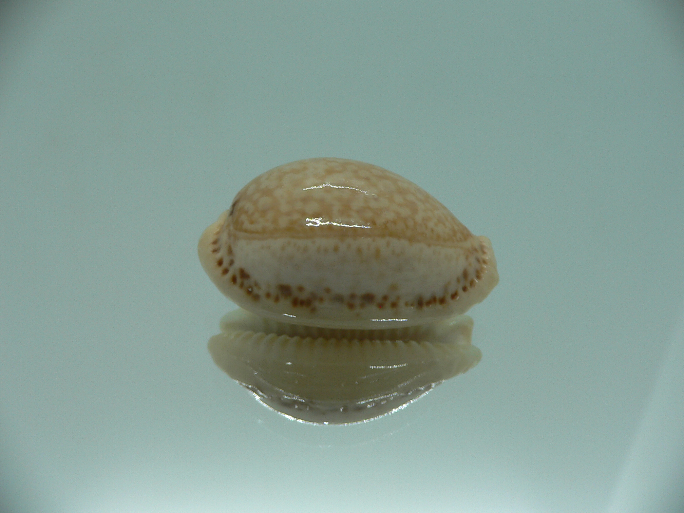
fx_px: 692
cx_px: 342
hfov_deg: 52.6
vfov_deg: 40.7
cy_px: 256
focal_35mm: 35
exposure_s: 1/60
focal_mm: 4.6
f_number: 2.8
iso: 80
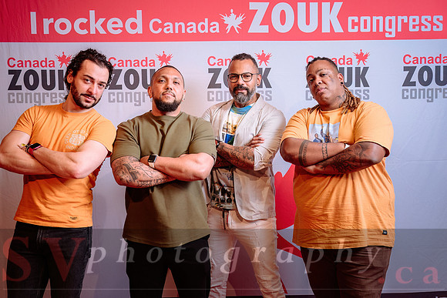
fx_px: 563
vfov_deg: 29.7
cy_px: 145
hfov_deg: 43.3
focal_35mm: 45
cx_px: 230
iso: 500
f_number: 4
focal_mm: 44
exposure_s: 1/125
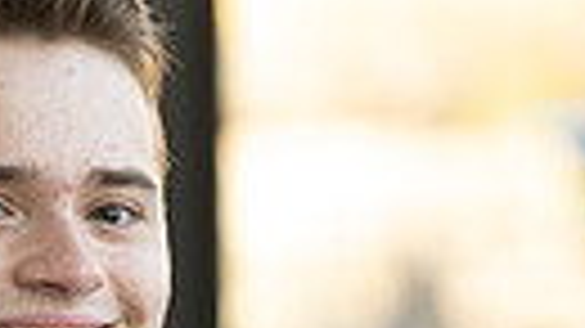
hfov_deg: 7.0
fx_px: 4776
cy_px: 822
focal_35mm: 308
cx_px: 32
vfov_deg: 3.9
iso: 100
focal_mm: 85
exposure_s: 1/160
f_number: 1.8
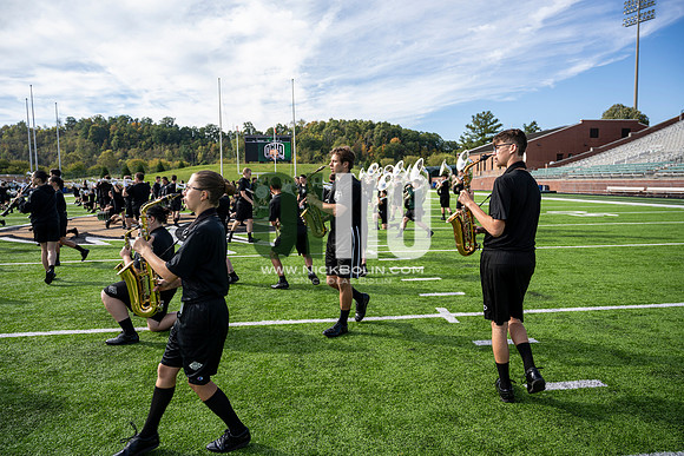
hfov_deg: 73.7
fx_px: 456
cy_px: 228
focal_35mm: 24
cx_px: 342
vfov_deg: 53.2
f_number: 4.5
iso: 80
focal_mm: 24
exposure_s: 1/250
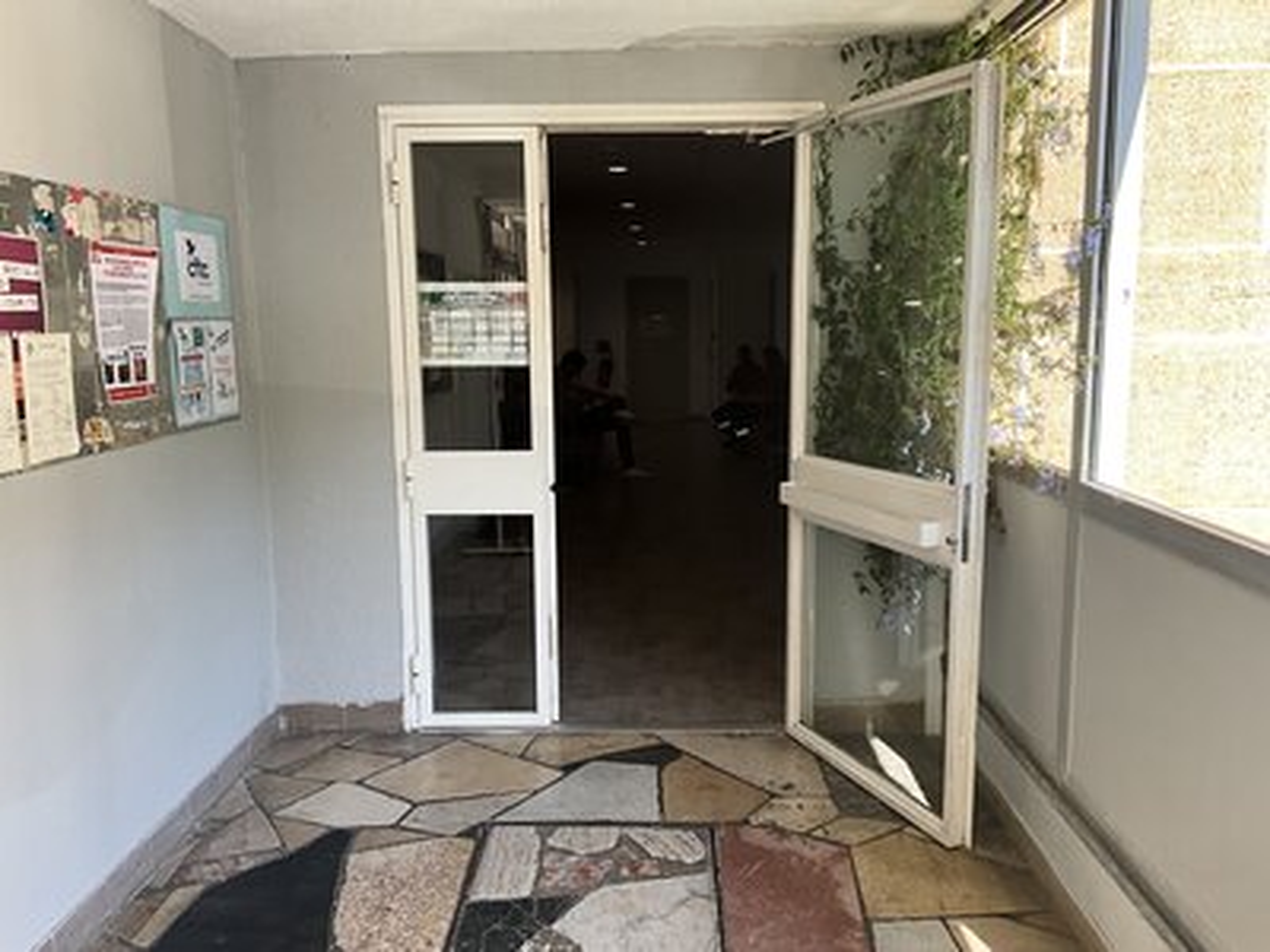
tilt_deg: -7.4
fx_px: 1064
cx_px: 635
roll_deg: +0.5
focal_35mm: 29
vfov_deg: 48.2
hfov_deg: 61.7
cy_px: 476
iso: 32
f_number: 1.8
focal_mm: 3
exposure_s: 1/122
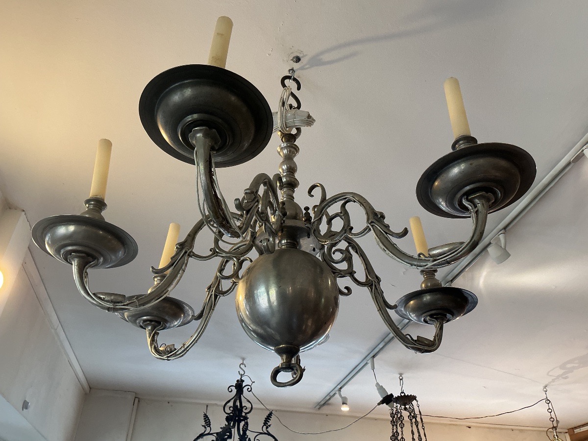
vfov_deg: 48.2
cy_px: 220
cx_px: 294
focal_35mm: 29
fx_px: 493
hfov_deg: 61.7
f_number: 1.8
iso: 50
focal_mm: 3
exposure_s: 1/50
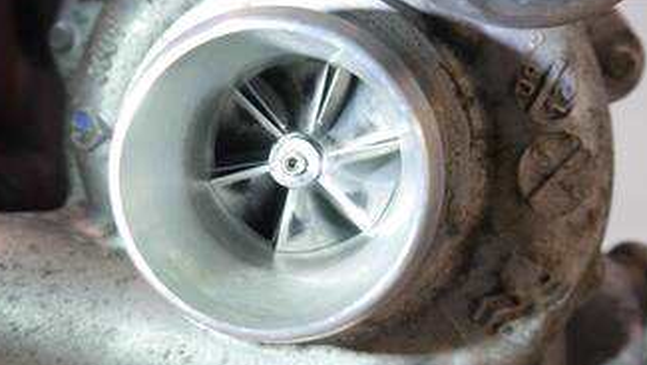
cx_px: 293
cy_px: 182
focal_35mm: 45
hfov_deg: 45.4
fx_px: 772
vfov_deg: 26.5
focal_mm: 14
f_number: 3.5
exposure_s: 1/60
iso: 400
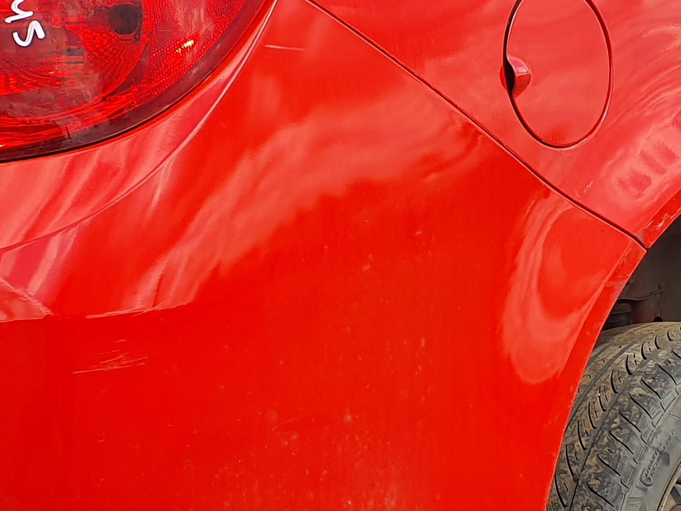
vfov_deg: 16.6
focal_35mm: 89
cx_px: 342
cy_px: 216
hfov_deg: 22.0
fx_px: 1751
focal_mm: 3.58
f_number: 1.9
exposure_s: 1/1012
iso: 40
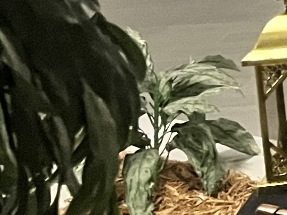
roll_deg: +2.7
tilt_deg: -7.7
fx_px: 1525
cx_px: 909
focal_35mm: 184
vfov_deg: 7.9
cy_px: -105
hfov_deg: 8.6
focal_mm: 5.1
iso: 500
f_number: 1.6
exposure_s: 1/30
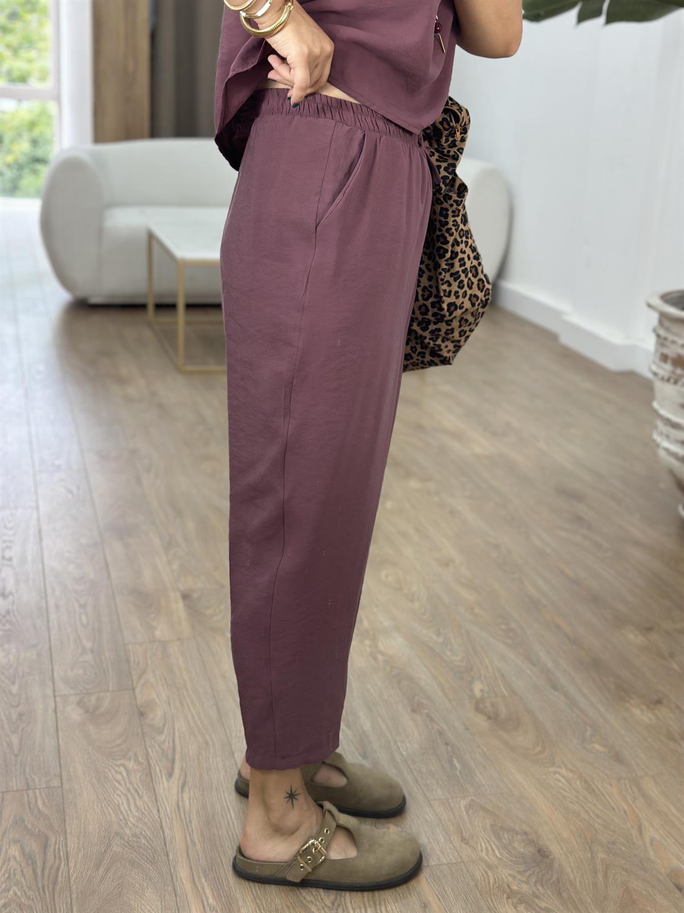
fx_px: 1265
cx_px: 342
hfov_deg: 30.3
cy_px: 456
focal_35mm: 48
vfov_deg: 39.7
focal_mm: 6.86
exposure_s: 1/100
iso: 100
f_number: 1.78
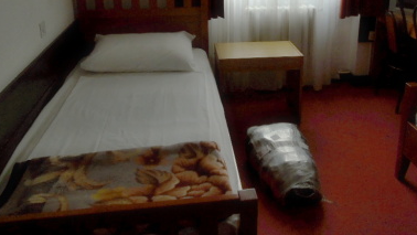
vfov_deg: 31.9
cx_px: 246
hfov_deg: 54.9
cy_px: 45
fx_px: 398
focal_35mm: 36
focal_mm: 4.5
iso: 400
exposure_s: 1/20
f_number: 3.3
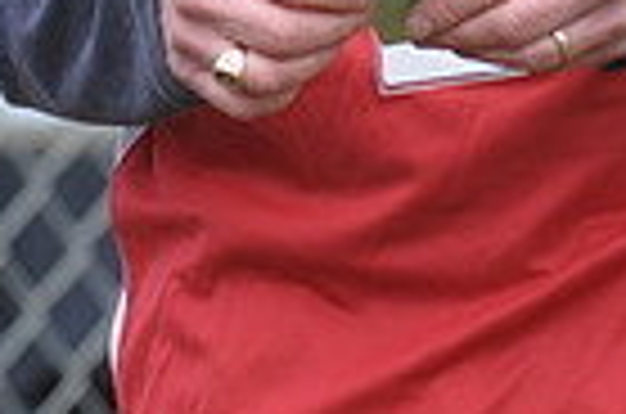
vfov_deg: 1.1
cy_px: -313
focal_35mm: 1255
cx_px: -32
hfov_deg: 1.6
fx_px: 21773
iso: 400
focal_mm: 200
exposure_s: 1/1000
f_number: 4
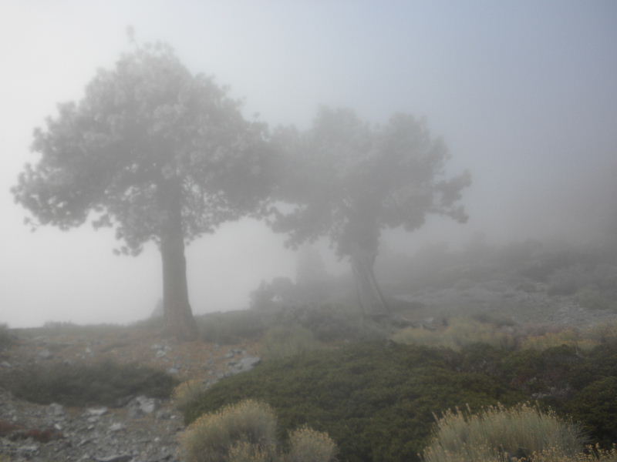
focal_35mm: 37
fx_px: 659
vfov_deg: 38.7
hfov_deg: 50.1
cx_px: 308
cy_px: 231
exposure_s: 1/330
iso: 64
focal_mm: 6.6
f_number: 3.5
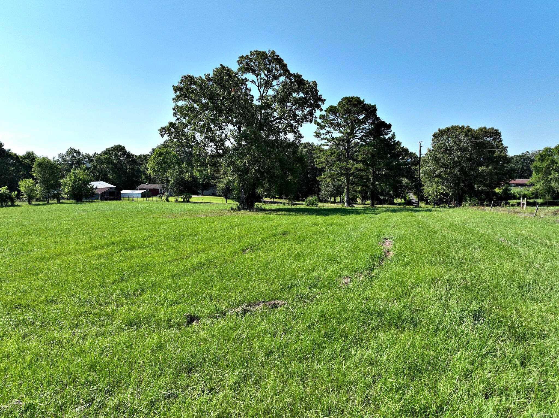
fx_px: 387
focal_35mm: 24
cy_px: 209
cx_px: 280
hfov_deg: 71.6
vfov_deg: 56.8
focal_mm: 12.29
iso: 120
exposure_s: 1/2500
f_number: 2.8
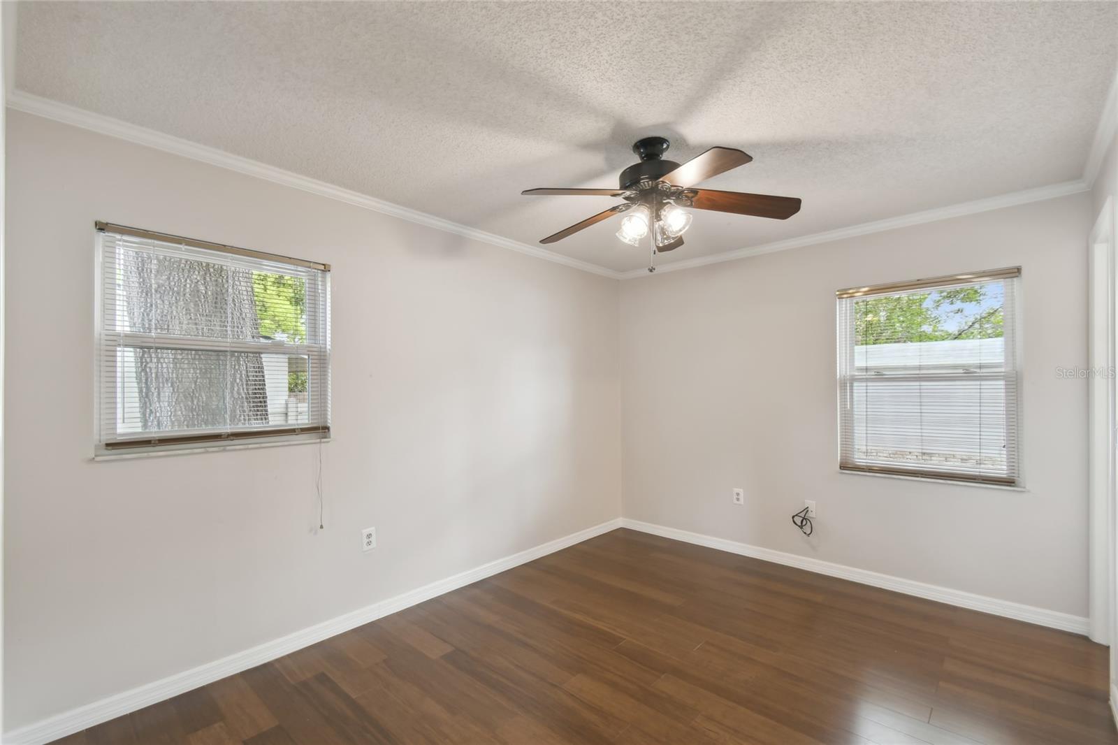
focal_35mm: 15
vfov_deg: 77.3
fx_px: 466
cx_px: 559
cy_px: 372
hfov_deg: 100.4
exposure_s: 1/10
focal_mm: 10
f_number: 7.1
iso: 100
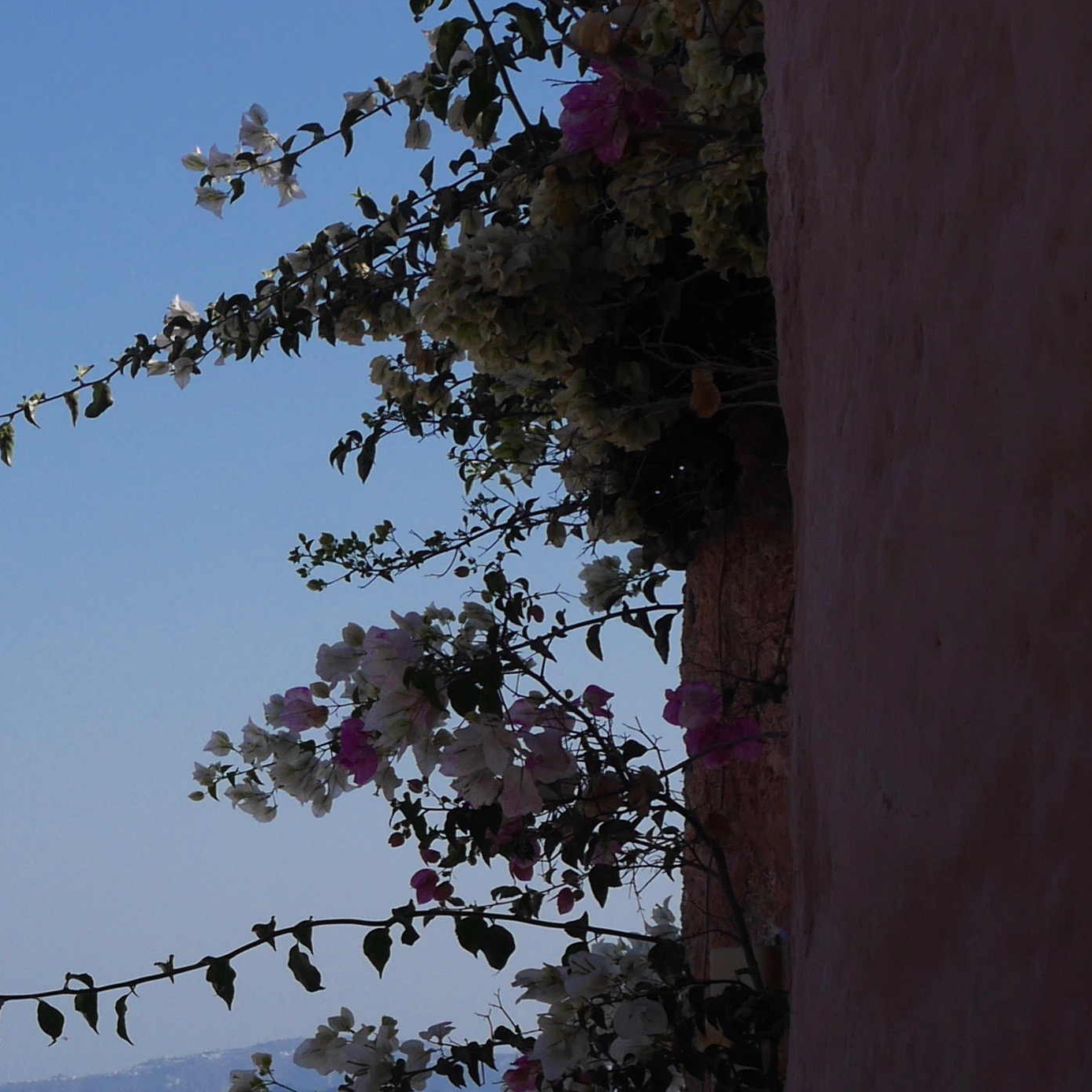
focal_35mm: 129
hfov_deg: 12.9
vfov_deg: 13.5
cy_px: 893
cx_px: -512
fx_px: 4604
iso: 200
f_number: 11
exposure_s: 1/500
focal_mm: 22
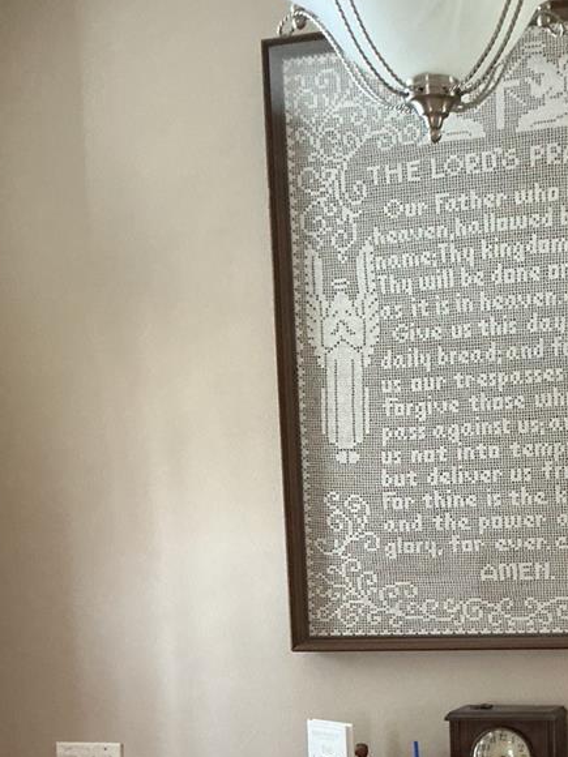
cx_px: 504
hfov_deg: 23.8
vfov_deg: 31.0
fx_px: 1313
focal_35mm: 60
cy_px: 647
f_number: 1.8
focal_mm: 3
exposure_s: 1/40
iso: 250
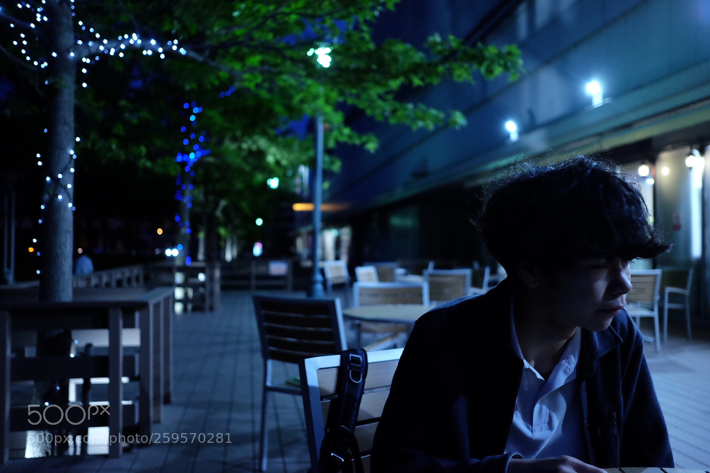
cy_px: 236
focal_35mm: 35
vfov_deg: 37.9
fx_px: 690
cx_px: 355
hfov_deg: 54.4
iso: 3200
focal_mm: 23
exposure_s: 1/180
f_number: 2
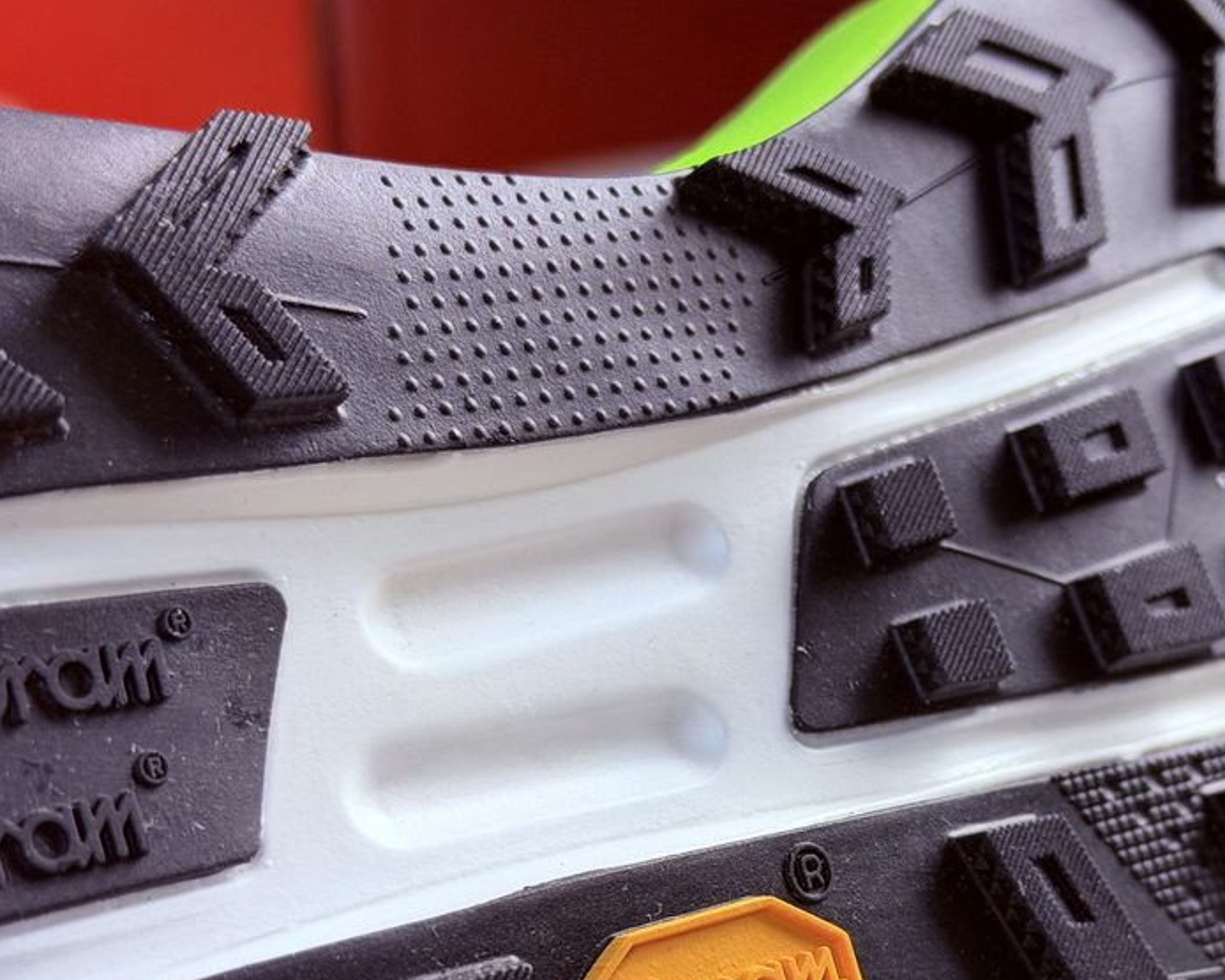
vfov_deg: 18.8
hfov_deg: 23.4
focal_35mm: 81
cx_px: 874
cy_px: 727
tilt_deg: -4.8
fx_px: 2936
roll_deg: +1.7
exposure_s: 1/50
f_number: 1.78
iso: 100
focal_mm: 6.76
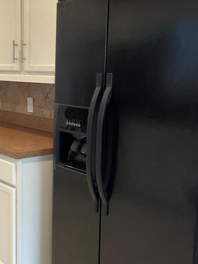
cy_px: 124
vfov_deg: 36.2
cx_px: 47
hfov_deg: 27.1
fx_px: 405
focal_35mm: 53
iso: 160
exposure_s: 1/60
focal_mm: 3
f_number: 1.8
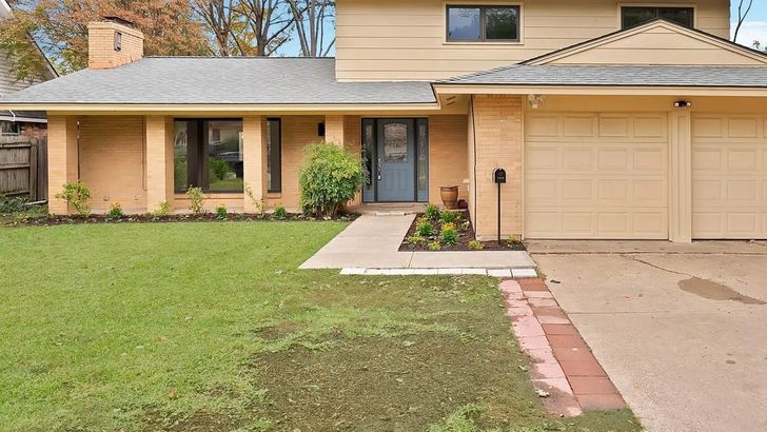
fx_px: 570
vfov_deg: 41.2
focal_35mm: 28
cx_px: 472
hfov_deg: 67.0
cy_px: 158
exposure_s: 1/100
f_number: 8
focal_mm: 19
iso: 640
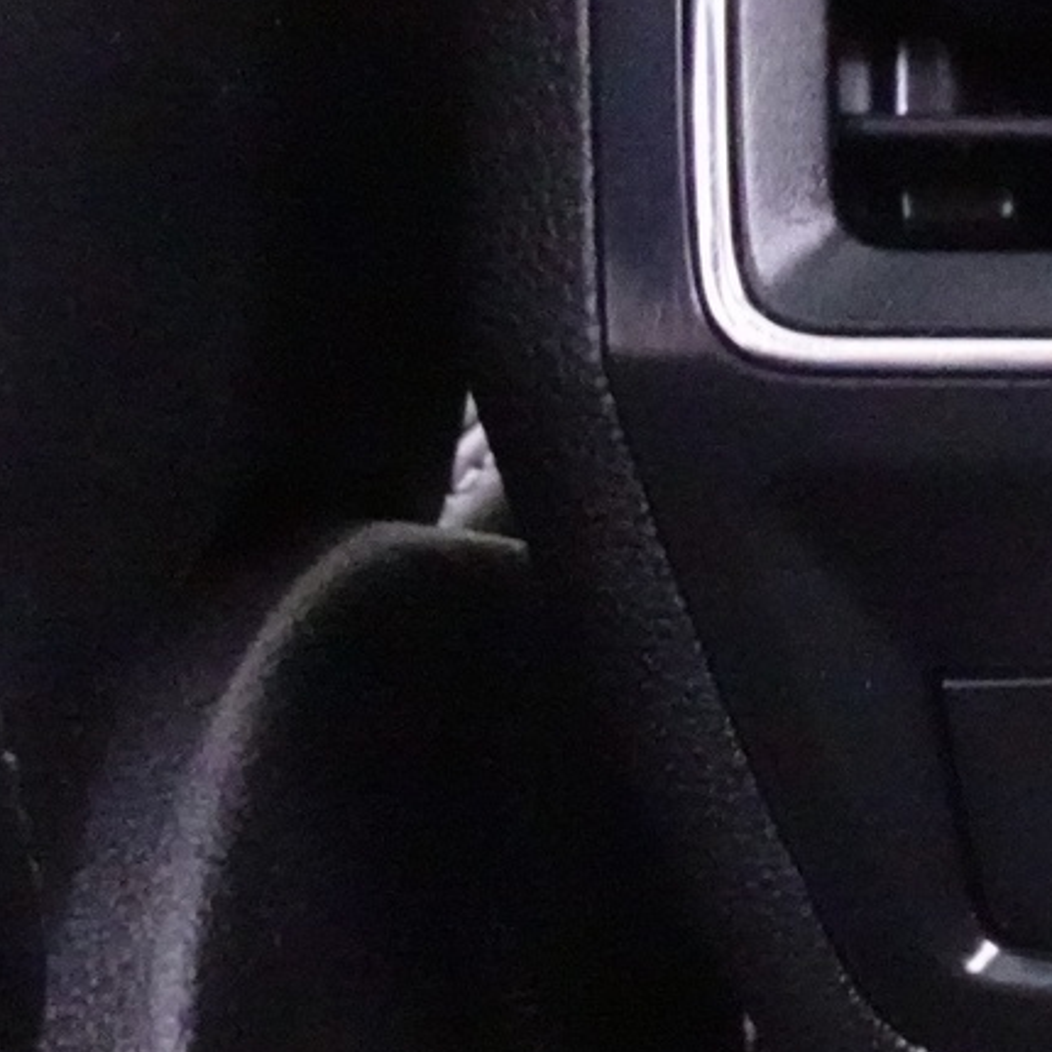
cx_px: 1656
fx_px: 2441
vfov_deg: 24.3
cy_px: 604
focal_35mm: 71
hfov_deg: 20.3
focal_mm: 4.25
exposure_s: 1/4
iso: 3200
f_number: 3.5
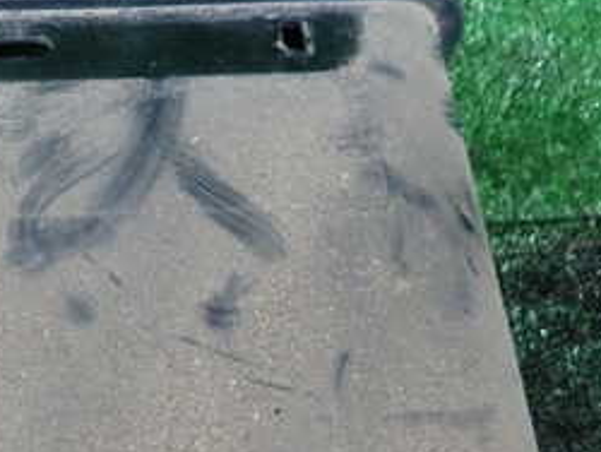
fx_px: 1043
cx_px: -7
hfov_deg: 29.9
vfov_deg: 24.4
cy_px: 293
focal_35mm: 60
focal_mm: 4.5
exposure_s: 1/60
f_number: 2
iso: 100
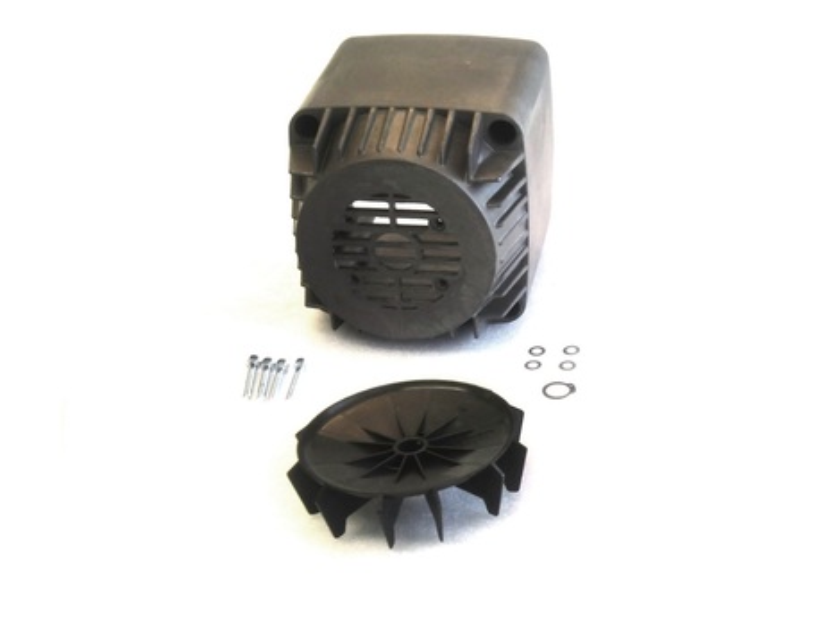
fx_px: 1236
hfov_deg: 36.8
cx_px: 412
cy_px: 309
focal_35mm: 52
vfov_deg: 28.0
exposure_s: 1/60
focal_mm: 9.3
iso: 125
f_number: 3.7
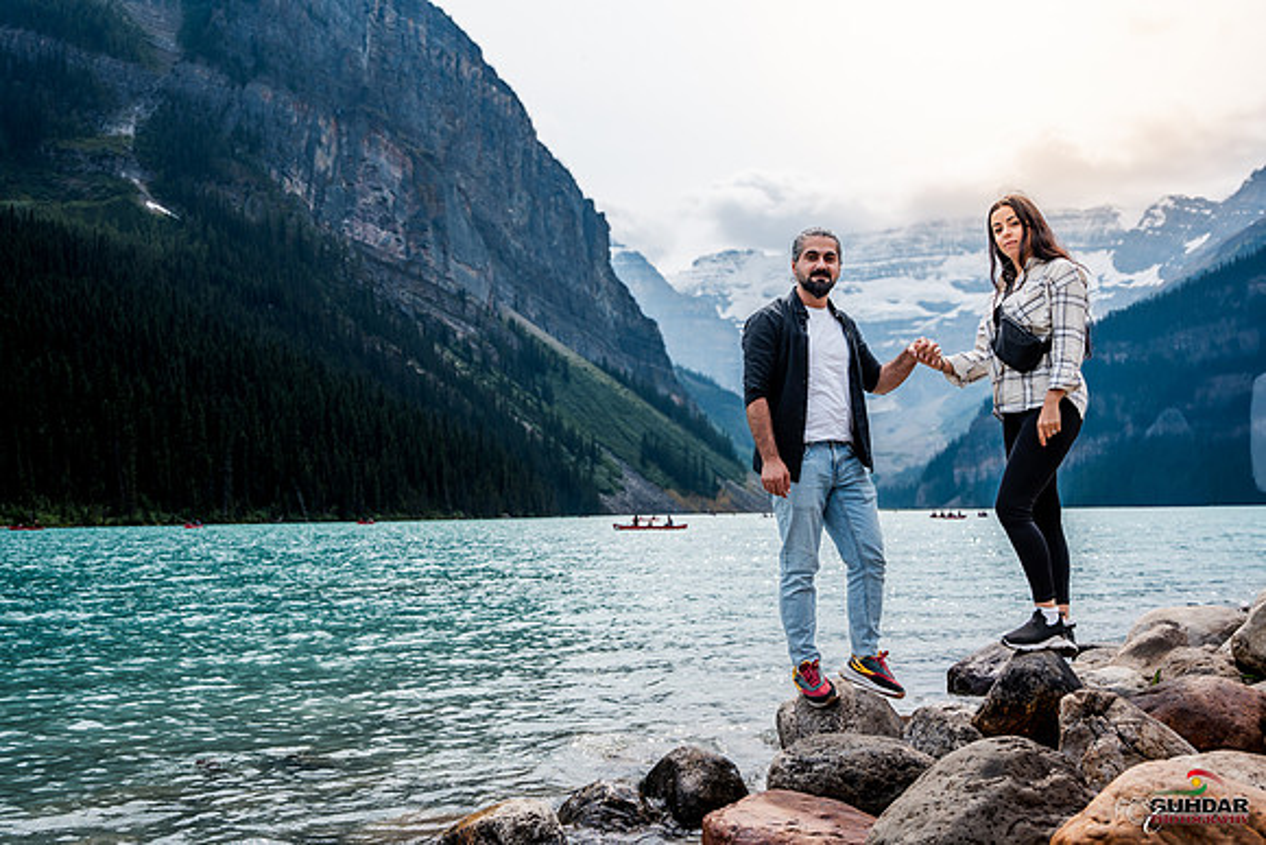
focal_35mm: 37
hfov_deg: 52.4
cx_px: 656
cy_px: 440
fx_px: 1285
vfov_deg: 36.4
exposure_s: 1/1000
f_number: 5.6
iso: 200
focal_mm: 35
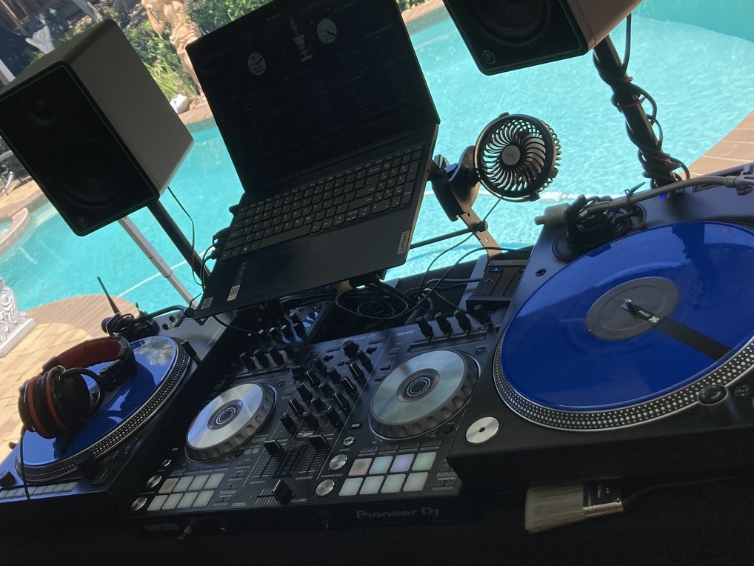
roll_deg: +32.1
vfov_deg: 32.9
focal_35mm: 44
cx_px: 333
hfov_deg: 42.9
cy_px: 256
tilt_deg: -20.0
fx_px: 959
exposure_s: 1/979
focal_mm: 3.99
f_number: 1.8
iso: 20
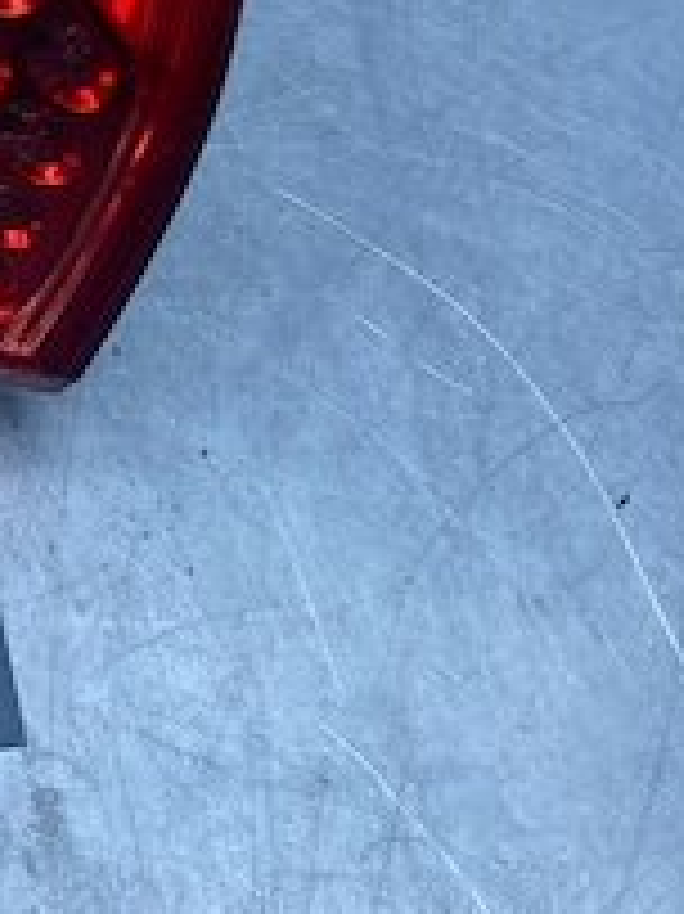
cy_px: -230
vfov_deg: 21.8
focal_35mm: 82
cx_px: -369
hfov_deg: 16.3
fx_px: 2163
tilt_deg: -50.6
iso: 32
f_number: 1.8
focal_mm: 4.25
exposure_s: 1/839
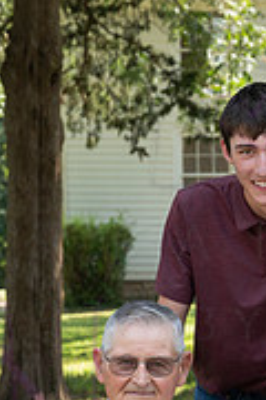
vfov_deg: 10.2
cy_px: 320
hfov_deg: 6.8
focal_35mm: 202
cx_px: 257
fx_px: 2239
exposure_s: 1/160
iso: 400
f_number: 8
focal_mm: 81
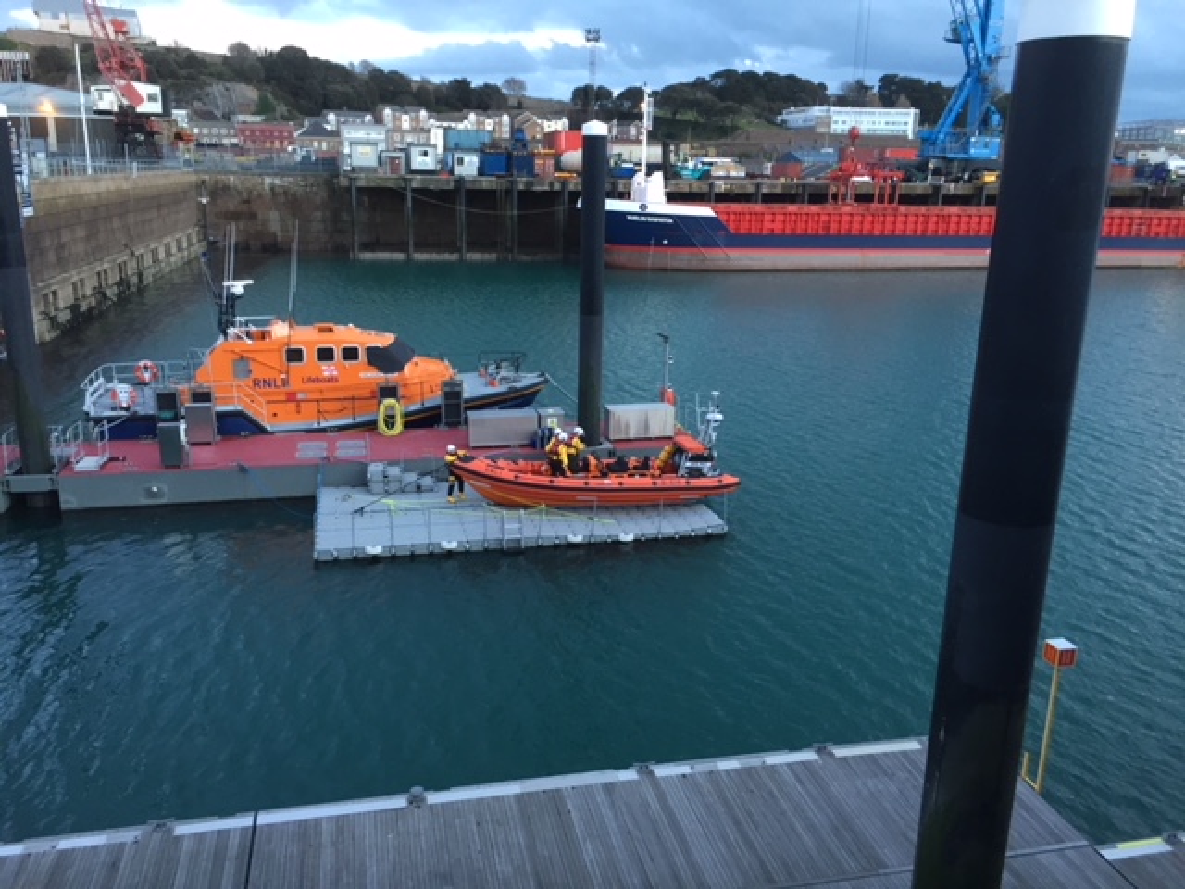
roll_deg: -1.9
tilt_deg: -16.0
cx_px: 592
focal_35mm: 29
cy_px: 444
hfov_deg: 61.7
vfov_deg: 48.2
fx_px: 993
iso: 100
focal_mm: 4.15
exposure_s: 1/33
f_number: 2.2
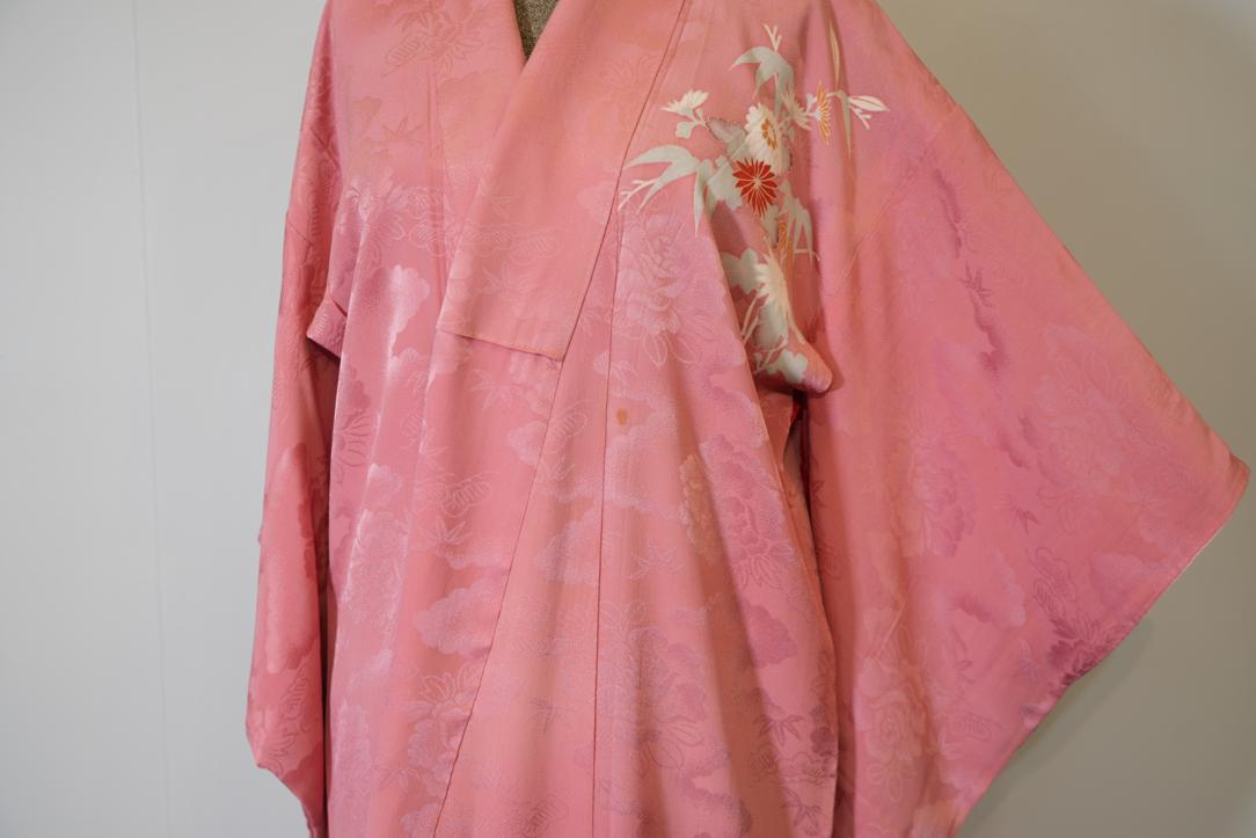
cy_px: 419
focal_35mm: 48
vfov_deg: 28.1
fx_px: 1675
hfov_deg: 41.1
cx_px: 628
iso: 250
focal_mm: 48
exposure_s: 1/50
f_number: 4
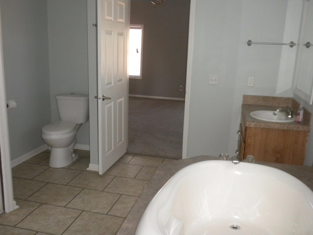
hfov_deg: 50.1
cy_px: 118
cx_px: 156
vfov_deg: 38.7
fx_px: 335
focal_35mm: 37
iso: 400
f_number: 3.5
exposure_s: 1/30
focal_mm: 6.6
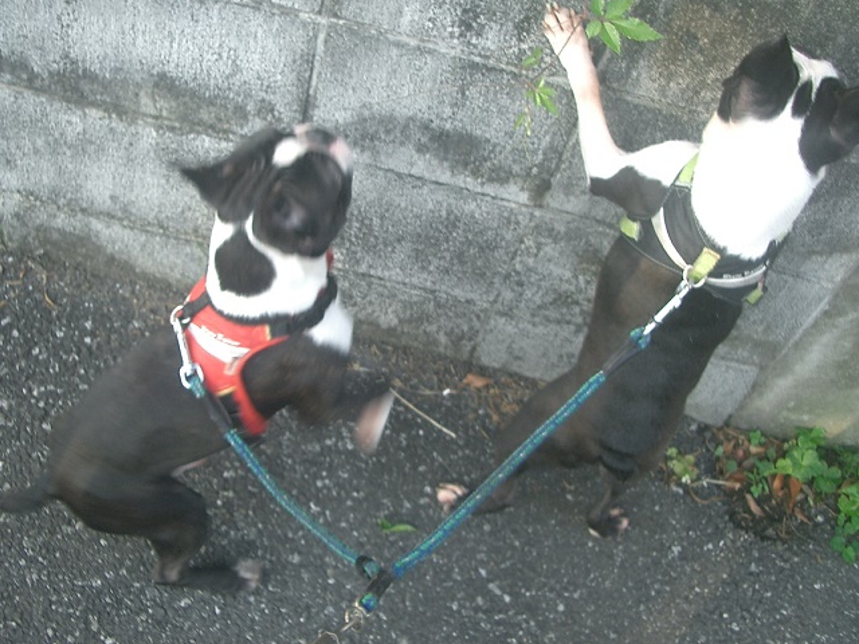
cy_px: 288
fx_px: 1042
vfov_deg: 34.3
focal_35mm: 42
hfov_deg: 44.7
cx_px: 377
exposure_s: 1/60
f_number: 2.6
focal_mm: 5.8
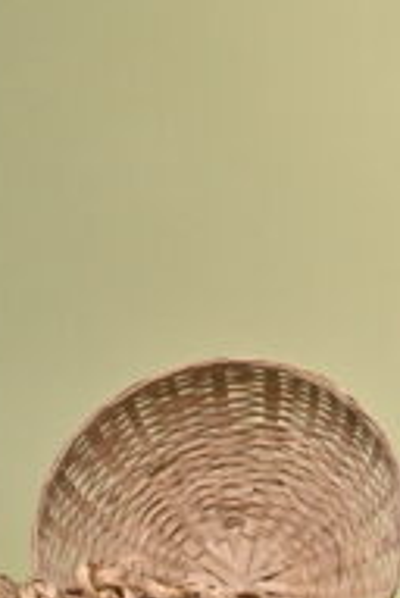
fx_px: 6642
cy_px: -257
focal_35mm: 400
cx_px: 741
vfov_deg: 5.1
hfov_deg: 3.4
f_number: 8
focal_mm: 85
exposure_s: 1/160
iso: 400
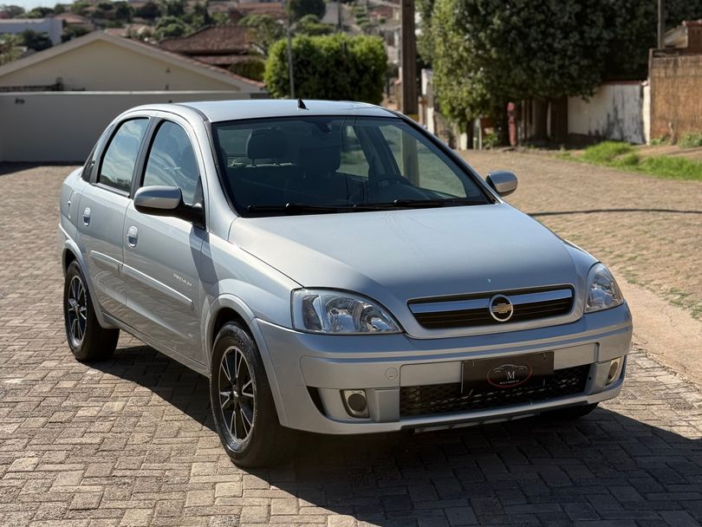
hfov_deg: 39.6
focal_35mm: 48
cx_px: 351
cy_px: 264
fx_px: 974
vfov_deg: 30.3
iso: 64
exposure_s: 1/4587
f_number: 1.78
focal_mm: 6.76
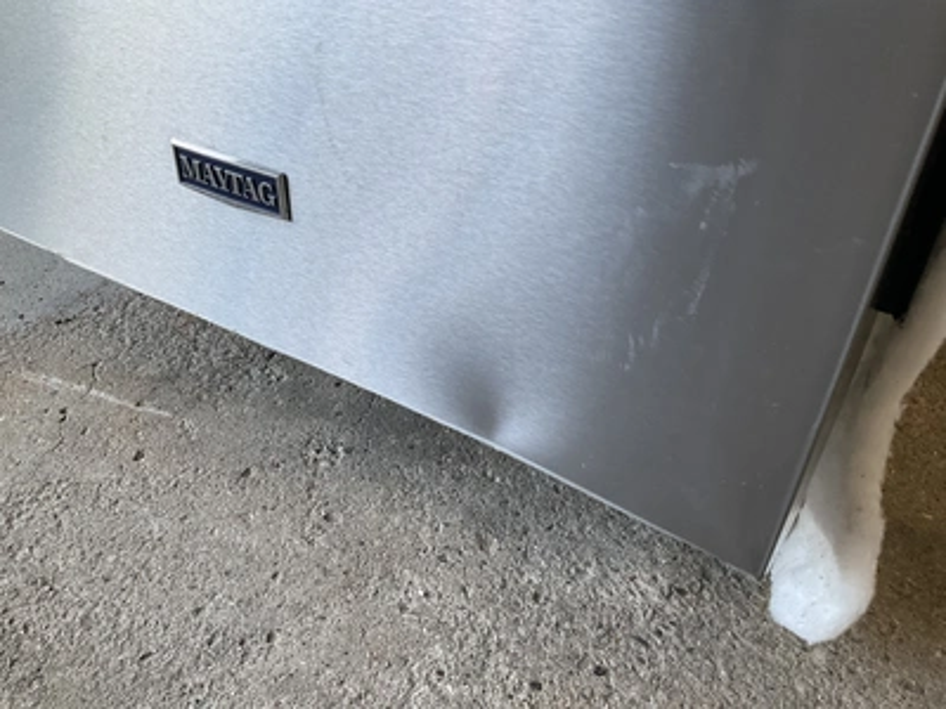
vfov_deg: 48.2
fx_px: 793
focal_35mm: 29
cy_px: 354
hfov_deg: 61.7
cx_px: 473
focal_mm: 3
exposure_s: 1/60
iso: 64
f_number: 1.8
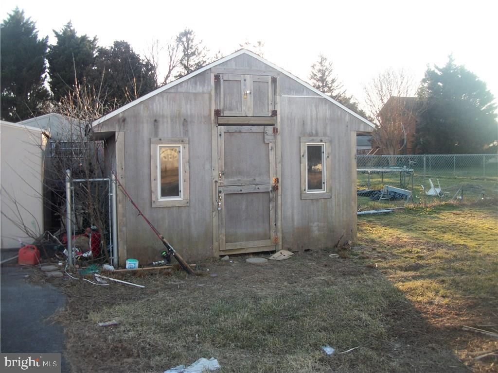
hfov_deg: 56.8
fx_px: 460
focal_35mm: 32
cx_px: 249
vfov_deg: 44.2
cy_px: 186
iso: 80
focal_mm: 5.7
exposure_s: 1/200
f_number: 2.9
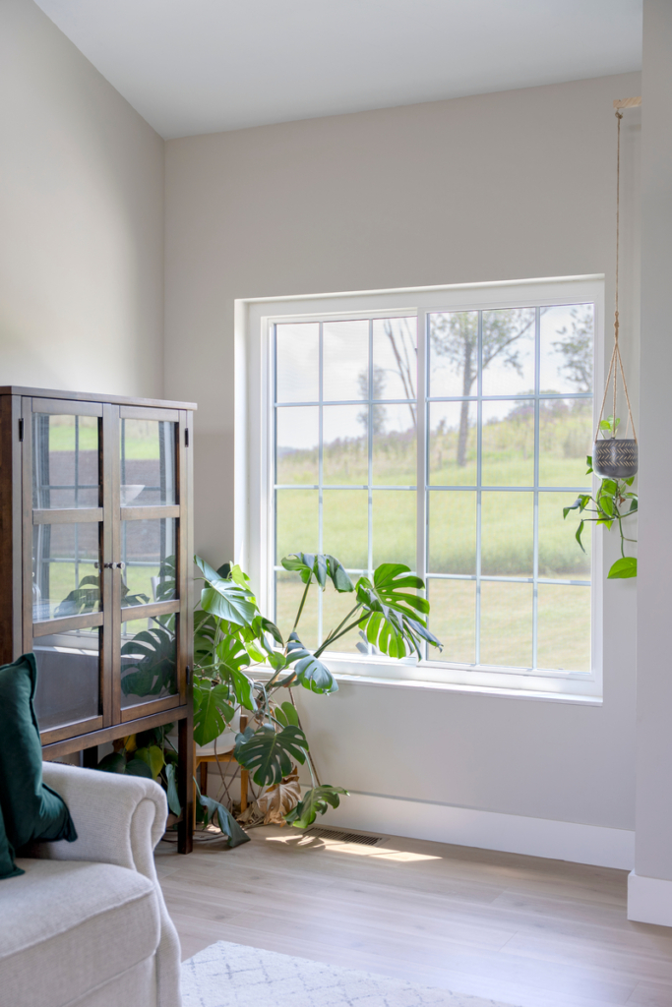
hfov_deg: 31.5
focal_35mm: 42
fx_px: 1190
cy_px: 504
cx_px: 336
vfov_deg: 45.9
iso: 100
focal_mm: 42.5
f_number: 2.8
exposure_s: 1/125
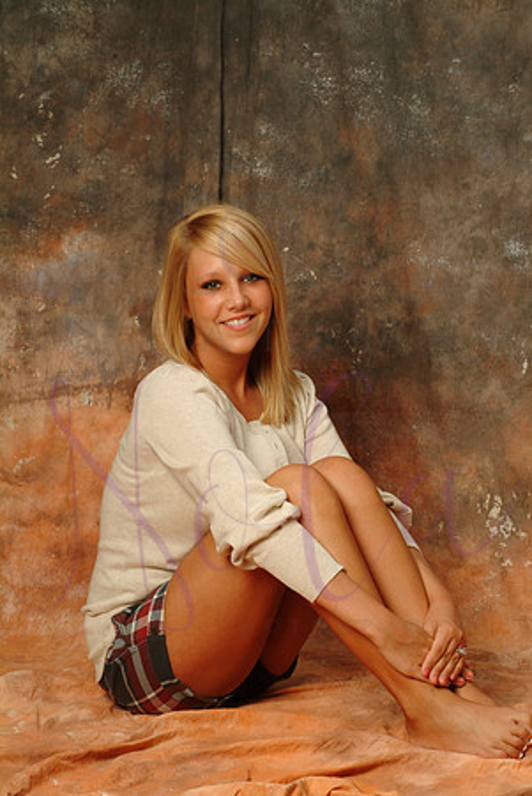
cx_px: 266
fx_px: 2853
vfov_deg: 15.9
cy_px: 398
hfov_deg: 10.7
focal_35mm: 129
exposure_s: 1/125
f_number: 11
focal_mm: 86
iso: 400
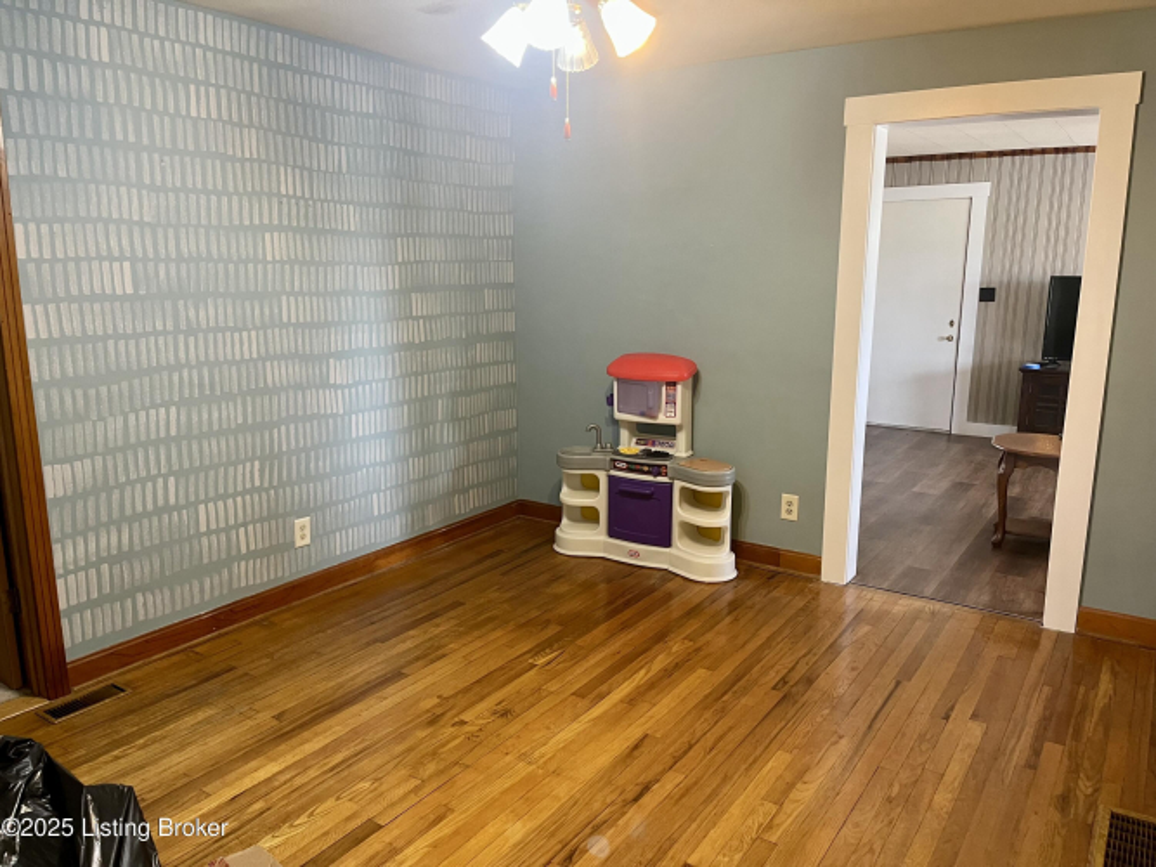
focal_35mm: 26
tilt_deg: -11.1
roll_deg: +0.2
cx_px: 578
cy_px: 434
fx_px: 868
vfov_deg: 53.0
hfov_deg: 67.3
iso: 250
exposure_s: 1/60
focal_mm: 5.1
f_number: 1.6
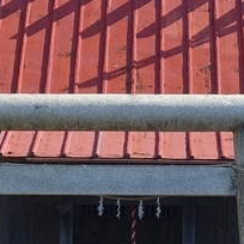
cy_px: 203
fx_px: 1595
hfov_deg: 8.7
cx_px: 127
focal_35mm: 200
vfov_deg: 8.7
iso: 125
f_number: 5.6
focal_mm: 14.7
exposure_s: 1/250
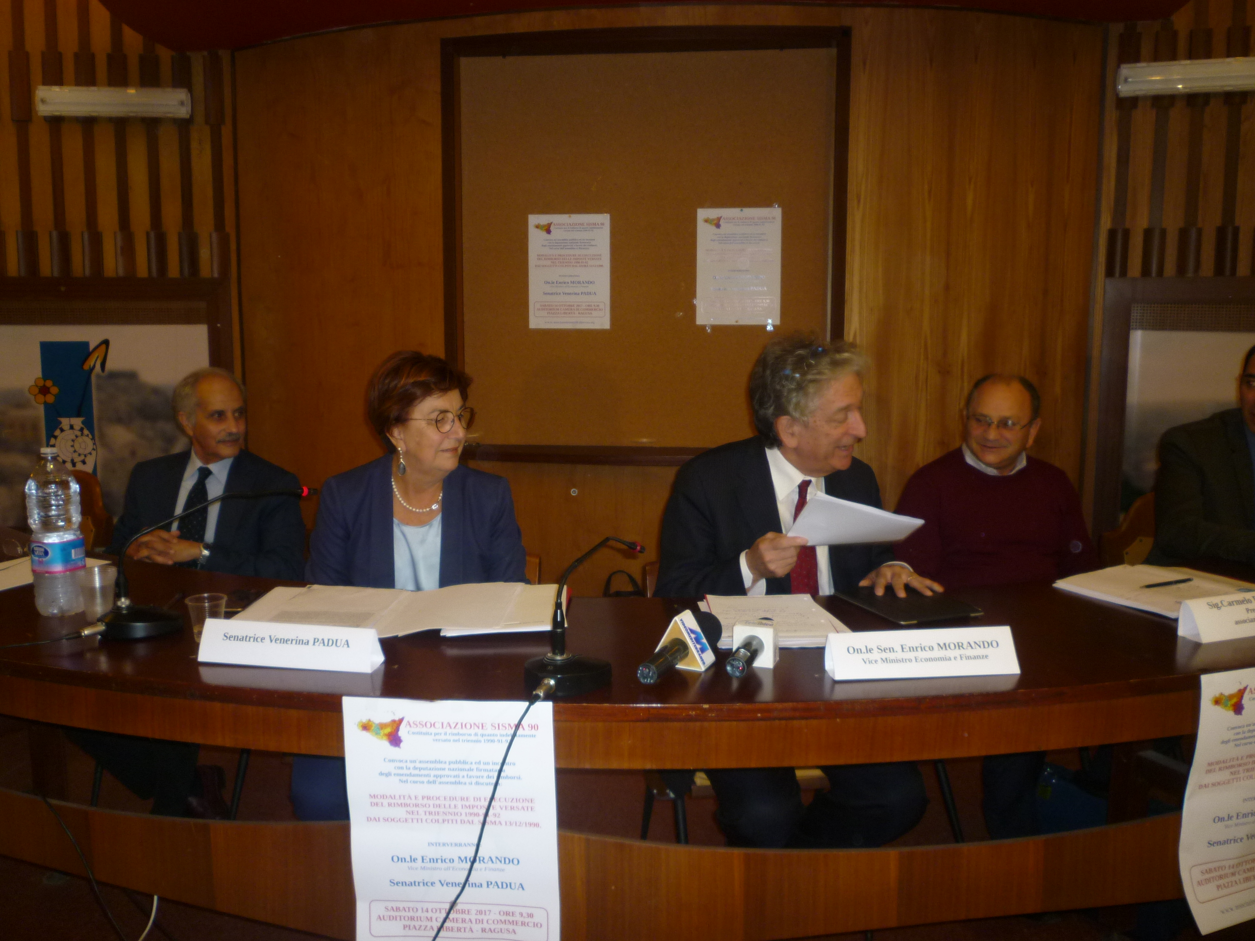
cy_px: 470
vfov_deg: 48.2
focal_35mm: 29
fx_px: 1051
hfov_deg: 61.7
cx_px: 628
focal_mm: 5.2
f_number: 3.3
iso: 160
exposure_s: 1/30
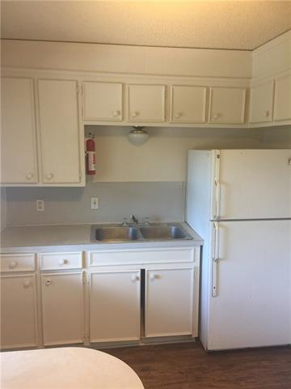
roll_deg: -0.2
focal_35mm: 29
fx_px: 325
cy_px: 194
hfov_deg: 48.2
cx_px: 146
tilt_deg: -9.1
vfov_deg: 61.7
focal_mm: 4.15
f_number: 2.2
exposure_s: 1/15
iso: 64
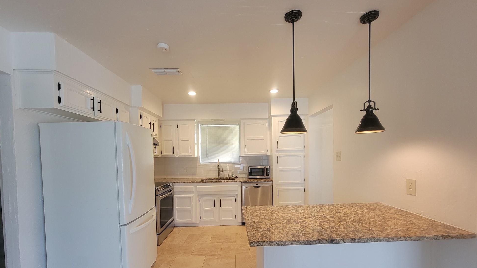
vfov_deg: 69.3
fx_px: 190
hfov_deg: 103.0
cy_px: 169
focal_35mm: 15
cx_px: 239
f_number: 2.2
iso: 200
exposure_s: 1/60
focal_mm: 2.2
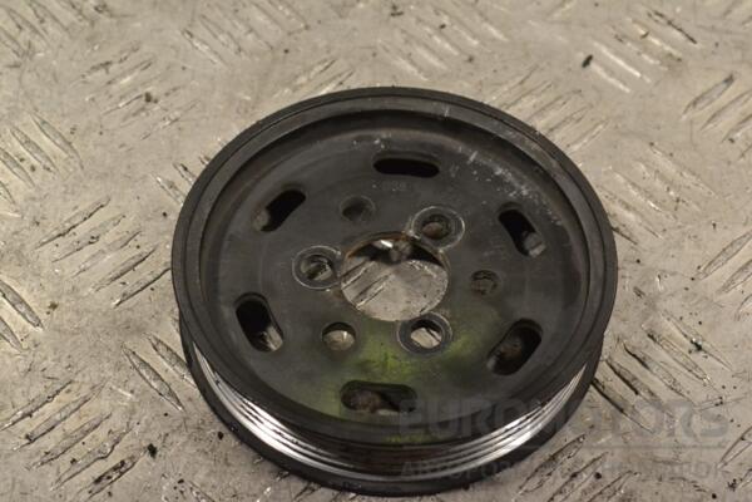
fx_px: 1504
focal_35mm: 72
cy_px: 251
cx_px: 376
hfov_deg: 28.1
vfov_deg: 18.9
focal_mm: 48
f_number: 10
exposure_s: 1/400
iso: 3200
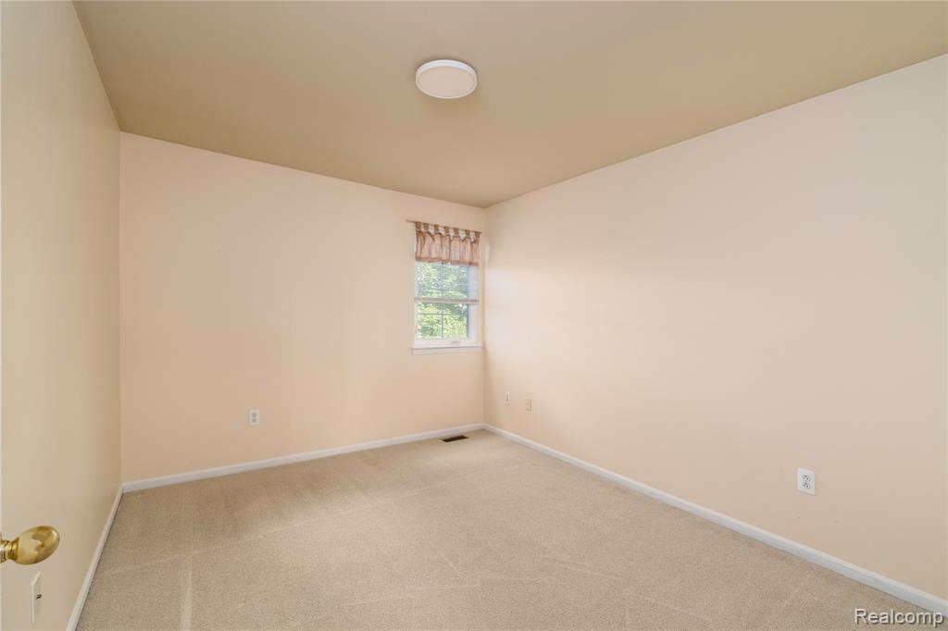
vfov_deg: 77.3
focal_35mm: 15
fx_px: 395
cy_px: 316
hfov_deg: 100.4
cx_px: 474
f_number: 6.4
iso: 800
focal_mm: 10
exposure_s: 1/60
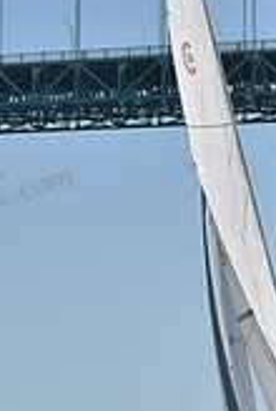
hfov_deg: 5.6
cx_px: 204
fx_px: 2828
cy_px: 311
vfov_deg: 8.3
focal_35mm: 247
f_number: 7.1
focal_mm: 70
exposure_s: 1/1000
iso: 250
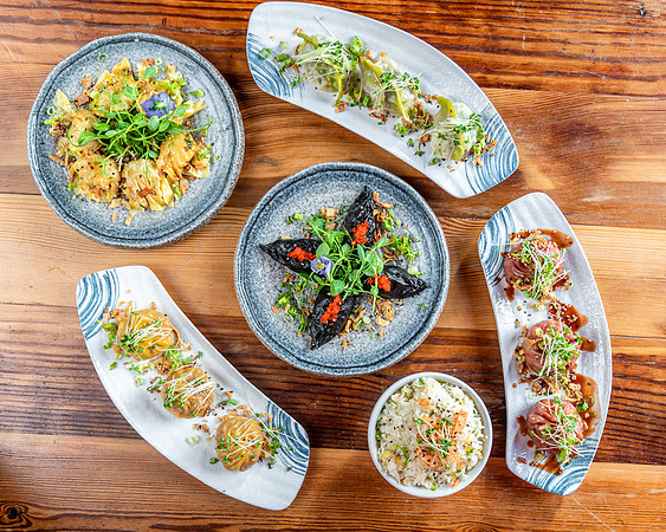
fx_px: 837
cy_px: 279
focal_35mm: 42
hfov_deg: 43.4
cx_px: 350
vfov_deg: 35.3
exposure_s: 1/50
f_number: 2.8
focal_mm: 36
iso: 100
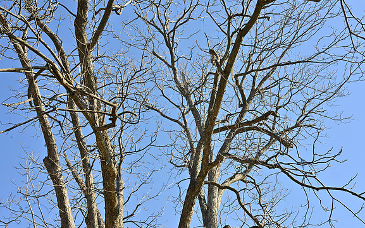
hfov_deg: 48.2
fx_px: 408
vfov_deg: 31.3
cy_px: 116
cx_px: 183
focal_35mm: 41
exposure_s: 1/160
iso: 280
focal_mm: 40
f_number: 16
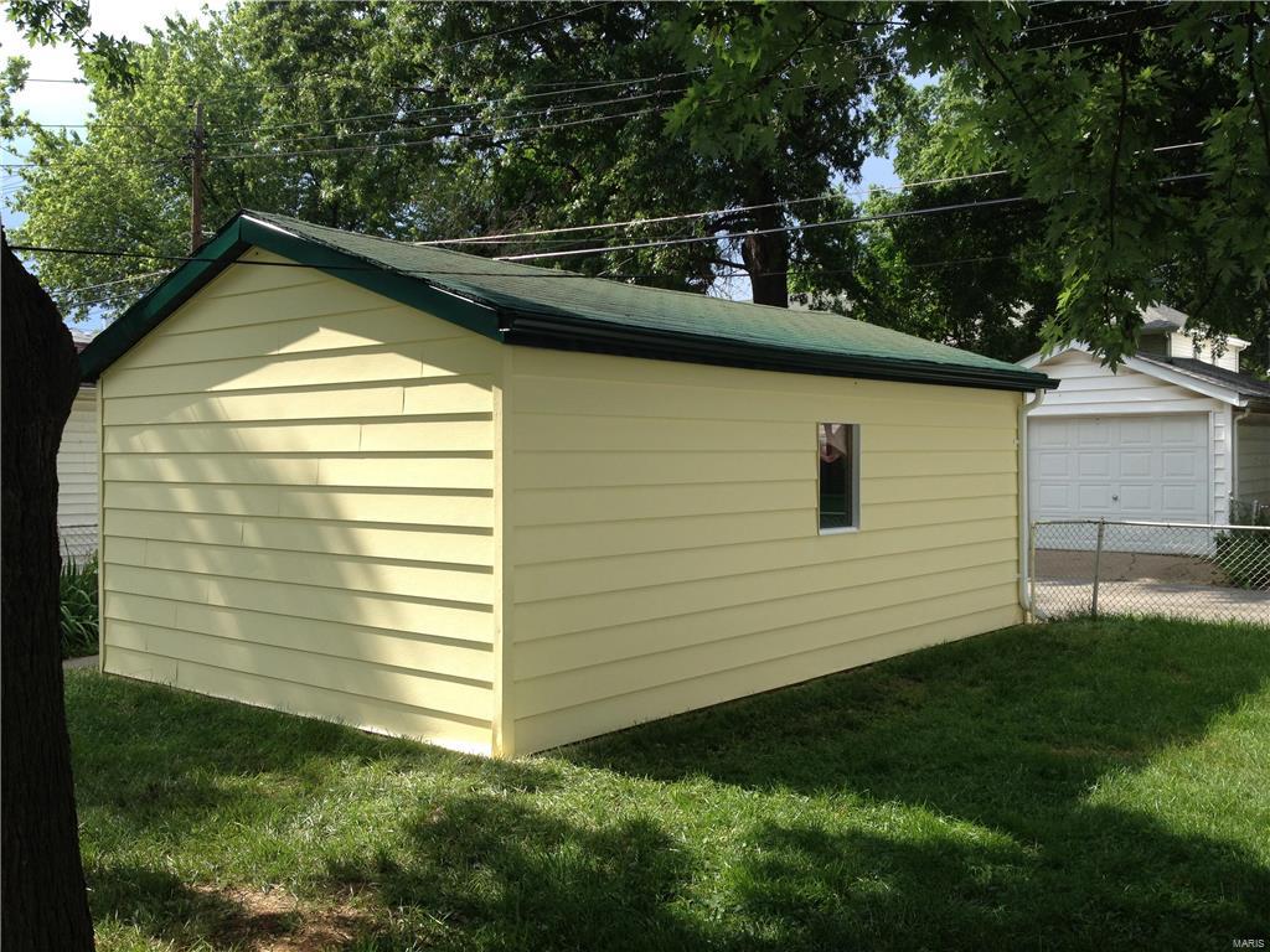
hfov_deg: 52.6
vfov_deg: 40.7
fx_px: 1284
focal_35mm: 35
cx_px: 635
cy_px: 476
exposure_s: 1/789
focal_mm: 4.28
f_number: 2.4
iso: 50
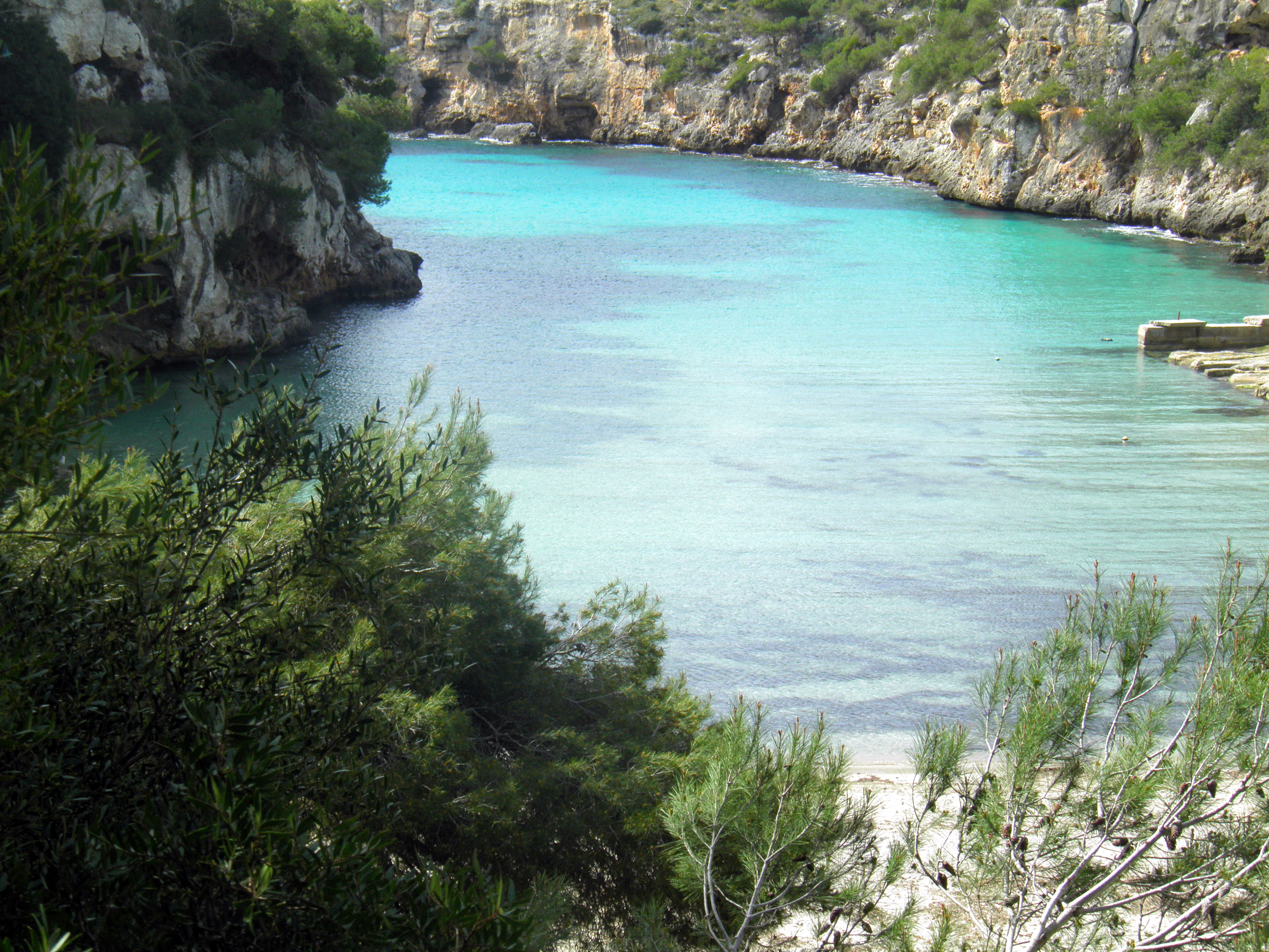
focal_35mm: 84
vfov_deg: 17.6
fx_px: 3079
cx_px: 634
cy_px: 476
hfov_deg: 23.3
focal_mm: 15.2
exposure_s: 1/160
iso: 50
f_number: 5.6
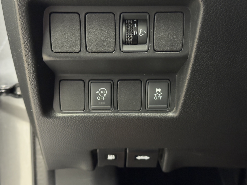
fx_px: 343
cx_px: 124
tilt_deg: -15.7
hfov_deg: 39.7
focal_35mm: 48
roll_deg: -0.1
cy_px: 92
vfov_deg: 30.3
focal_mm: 6.76
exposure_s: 1/20
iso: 640
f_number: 1.78
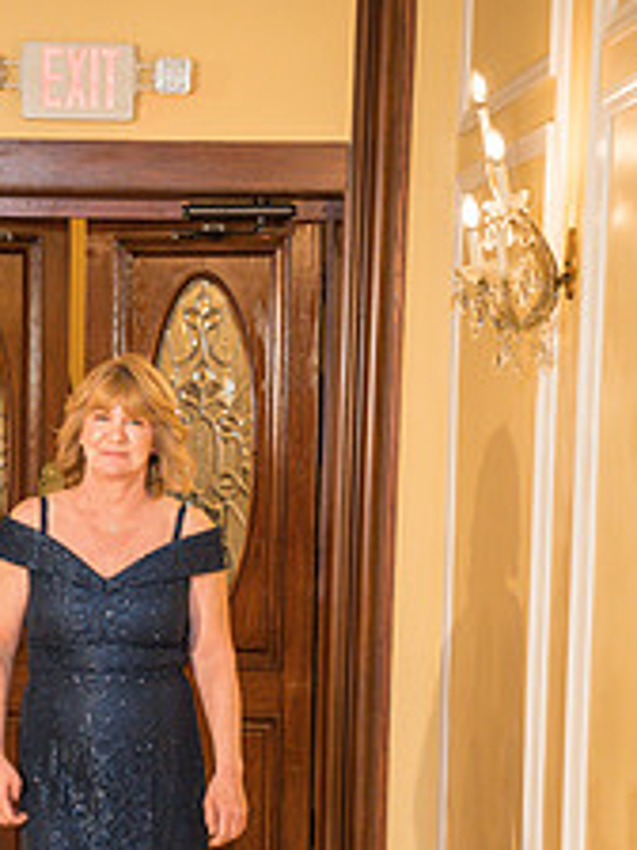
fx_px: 3312
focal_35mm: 135
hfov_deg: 10.9
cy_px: 782
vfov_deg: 14.4
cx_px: 102
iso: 1600
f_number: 2.8
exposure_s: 1/125
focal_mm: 70
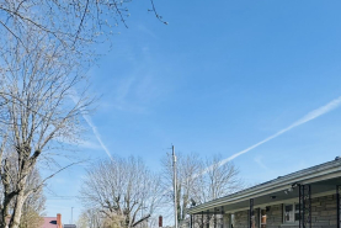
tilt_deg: +0.1
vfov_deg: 34.3
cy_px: 230
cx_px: 173
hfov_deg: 54.4
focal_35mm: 35
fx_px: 332
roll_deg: -0.2
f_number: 2.2
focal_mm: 2.22
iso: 50
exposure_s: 1/1477
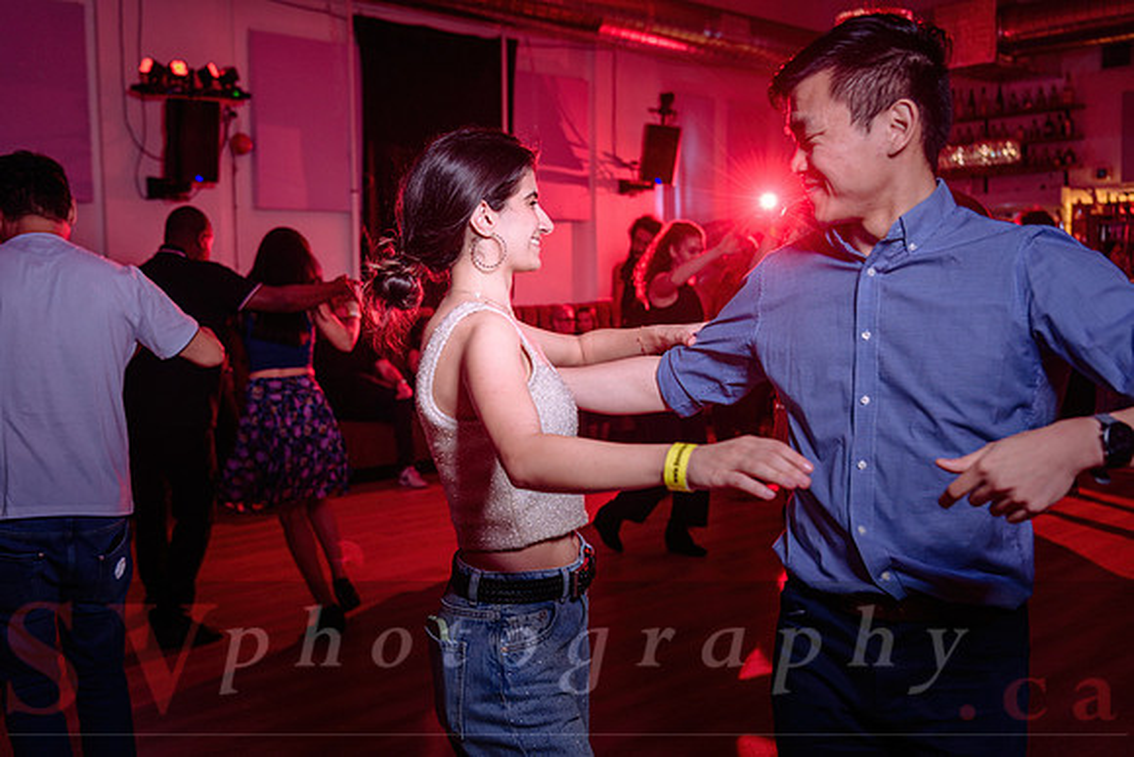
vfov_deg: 35.1
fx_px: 1197
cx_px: 567
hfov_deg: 50.7
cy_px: 378
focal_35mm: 38
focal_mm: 38
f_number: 3.5
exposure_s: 1/60
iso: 800
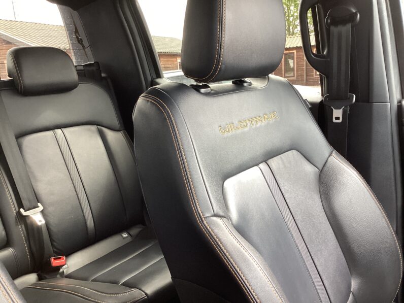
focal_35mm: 31
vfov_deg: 45.4
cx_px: 202
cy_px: 152
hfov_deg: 58.4
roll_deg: +4.3
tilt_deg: -13.4
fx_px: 362
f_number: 2.4
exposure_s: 1/120
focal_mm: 3.3
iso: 100
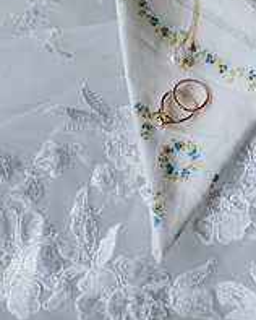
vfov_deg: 24.6
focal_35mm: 75
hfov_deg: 20.2
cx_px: 215
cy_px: 28
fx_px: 709
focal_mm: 35
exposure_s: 1/250
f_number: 4.5
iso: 220
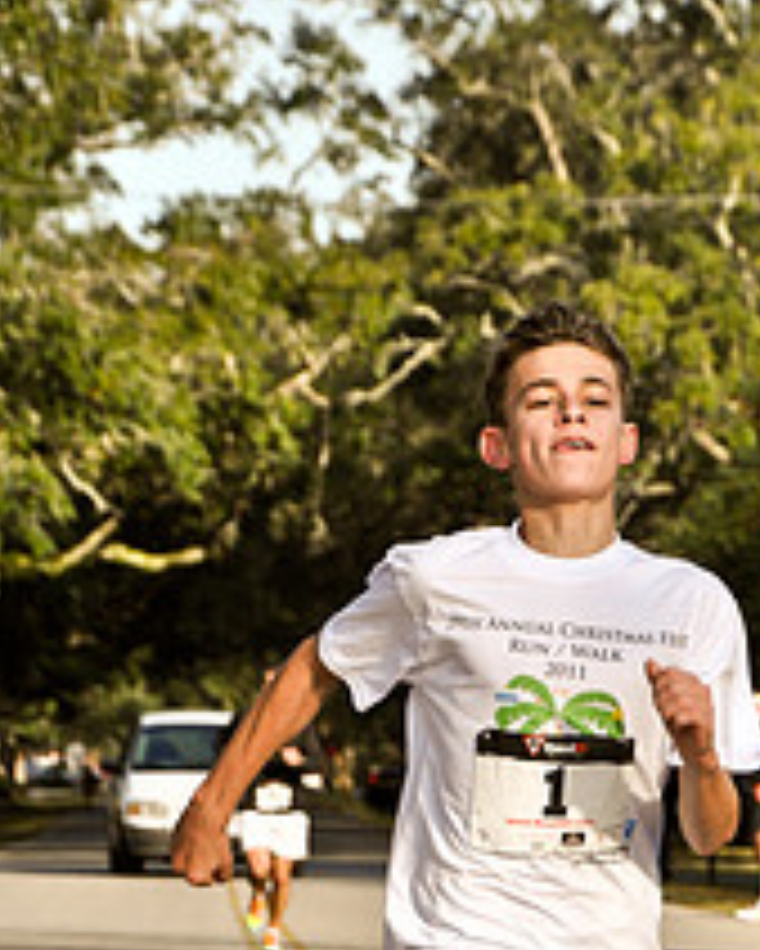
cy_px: 860
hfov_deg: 4.9
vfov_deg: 6.1
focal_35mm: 315
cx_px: 636
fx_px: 8850
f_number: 8
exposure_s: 1/1000
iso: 400
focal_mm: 105
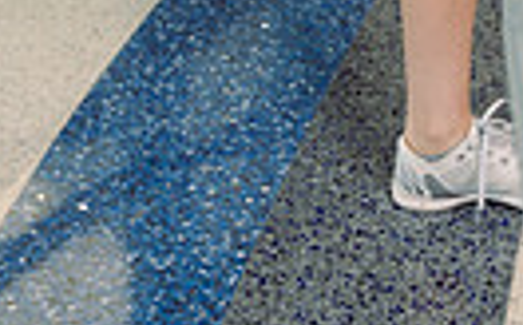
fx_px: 2177
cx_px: 503
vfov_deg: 7.8
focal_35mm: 153
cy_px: -515
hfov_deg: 13.5
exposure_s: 1/250
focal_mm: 44
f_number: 4.5
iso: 200
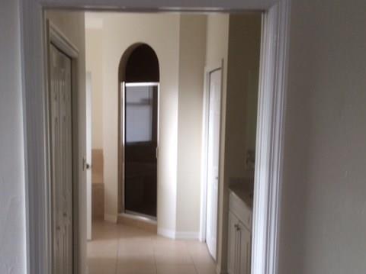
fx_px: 465
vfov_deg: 32.8
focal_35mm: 44
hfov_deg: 42.8
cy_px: 158
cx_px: 145
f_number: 2.4
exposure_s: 1/40
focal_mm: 3.3
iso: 40
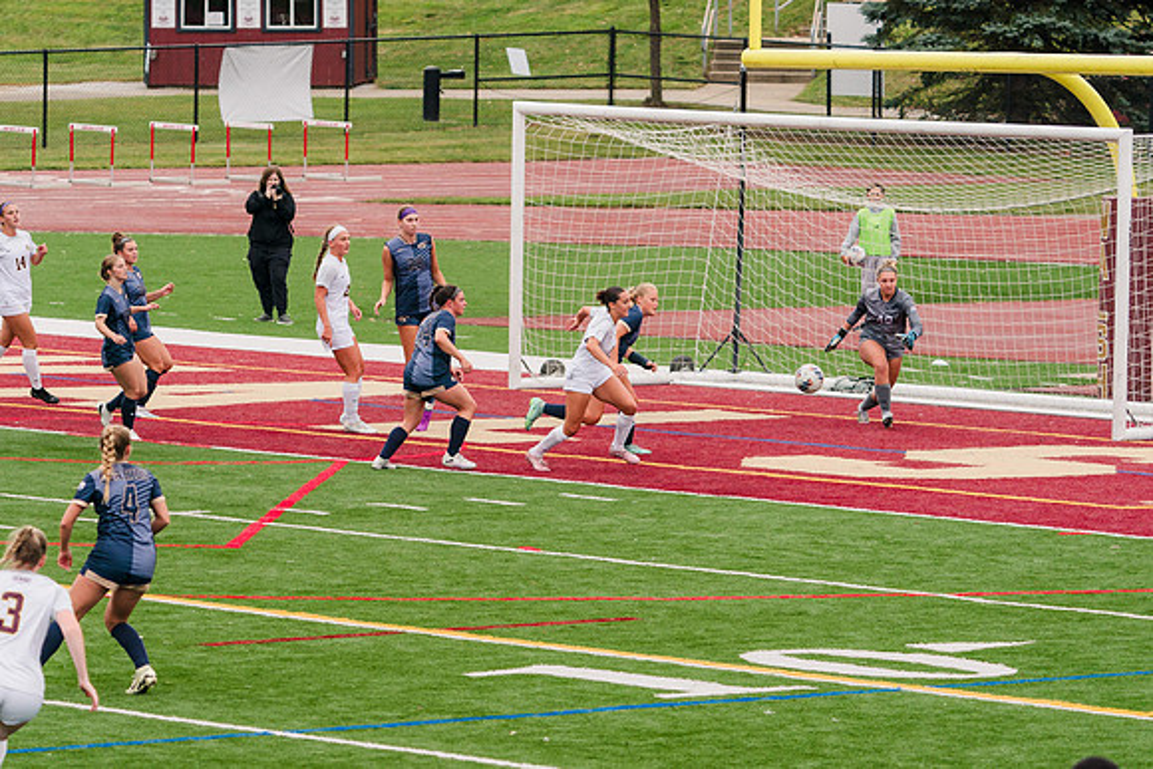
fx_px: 7999
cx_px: 433
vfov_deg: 5.5
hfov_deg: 8.2
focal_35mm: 250
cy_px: 480
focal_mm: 200
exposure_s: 1/1600
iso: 500
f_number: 5.6
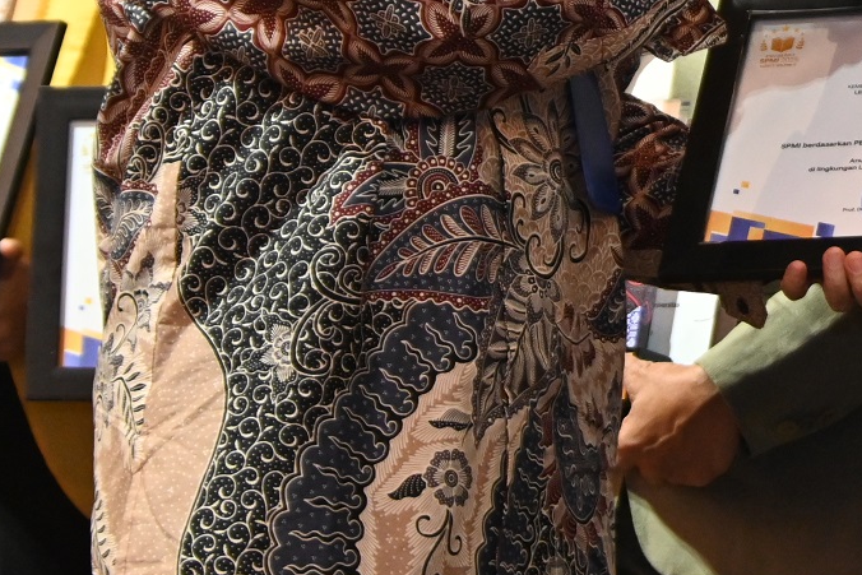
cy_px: -112
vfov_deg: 2.5
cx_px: 1039
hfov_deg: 3.7
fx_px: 13279
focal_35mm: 554
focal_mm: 125
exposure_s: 1/80
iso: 2000
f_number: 5.3
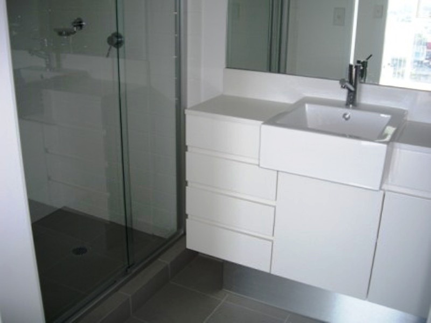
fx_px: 473
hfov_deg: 49.0
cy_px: 162
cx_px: 216
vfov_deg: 37.7
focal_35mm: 38
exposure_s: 1/80
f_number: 2.8
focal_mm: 7.9
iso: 100
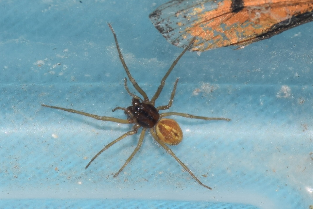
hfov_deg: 9.8
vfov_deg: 6.6
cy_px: 104
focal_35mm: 210
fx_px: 1827
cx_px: 156
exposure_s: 1/60
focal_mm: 140
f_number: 8
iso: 100
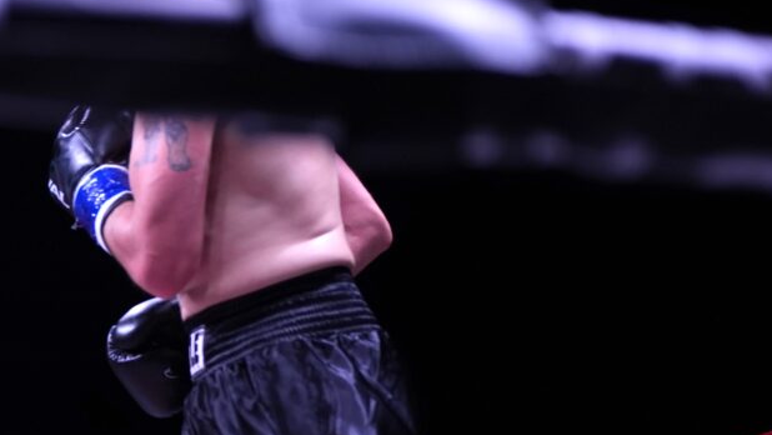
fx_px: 2498
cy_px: 288
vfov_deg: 9.9
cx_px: -210
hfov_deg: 16.7
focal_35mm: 122
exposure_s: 1/640
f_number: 2.2
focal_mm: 45
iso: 800
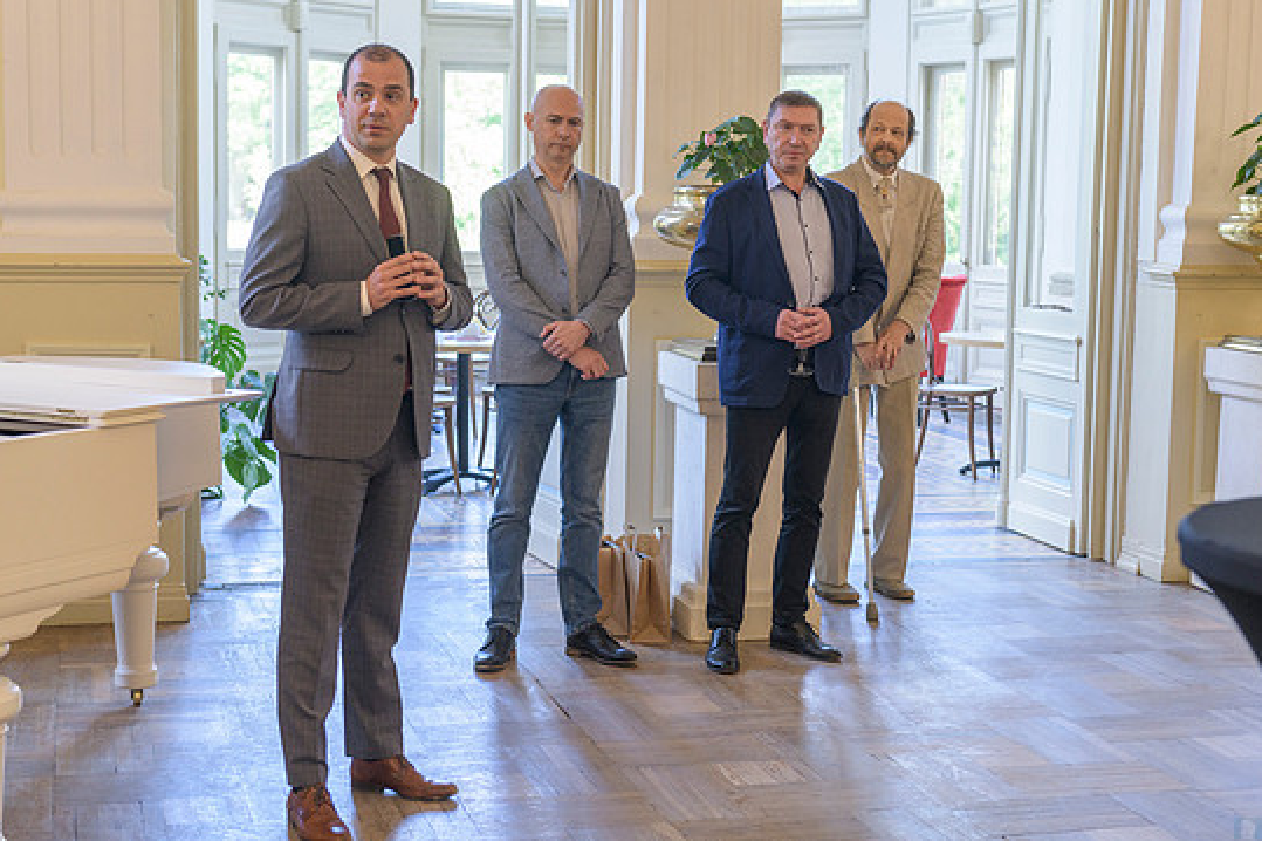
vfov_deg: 24.2
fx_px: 1962
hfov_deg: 35.6
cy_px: 411
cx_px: 602
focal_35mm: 56
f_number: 4
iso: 640
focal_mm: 52
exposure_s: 1/100
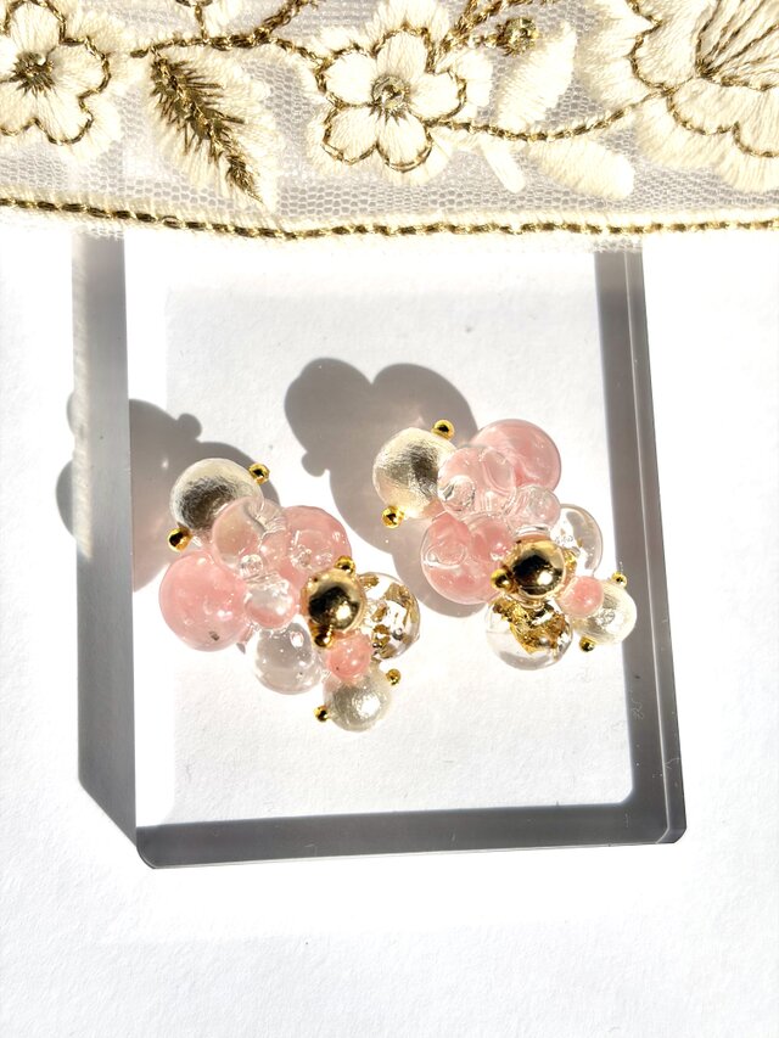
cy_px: 519
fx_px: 1560
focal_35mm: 52
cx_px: 390
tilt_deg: -79.9
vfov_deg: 36.8
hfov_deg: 28.0
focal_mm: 5.96
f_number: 1.6
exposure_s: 1/8850
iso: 32
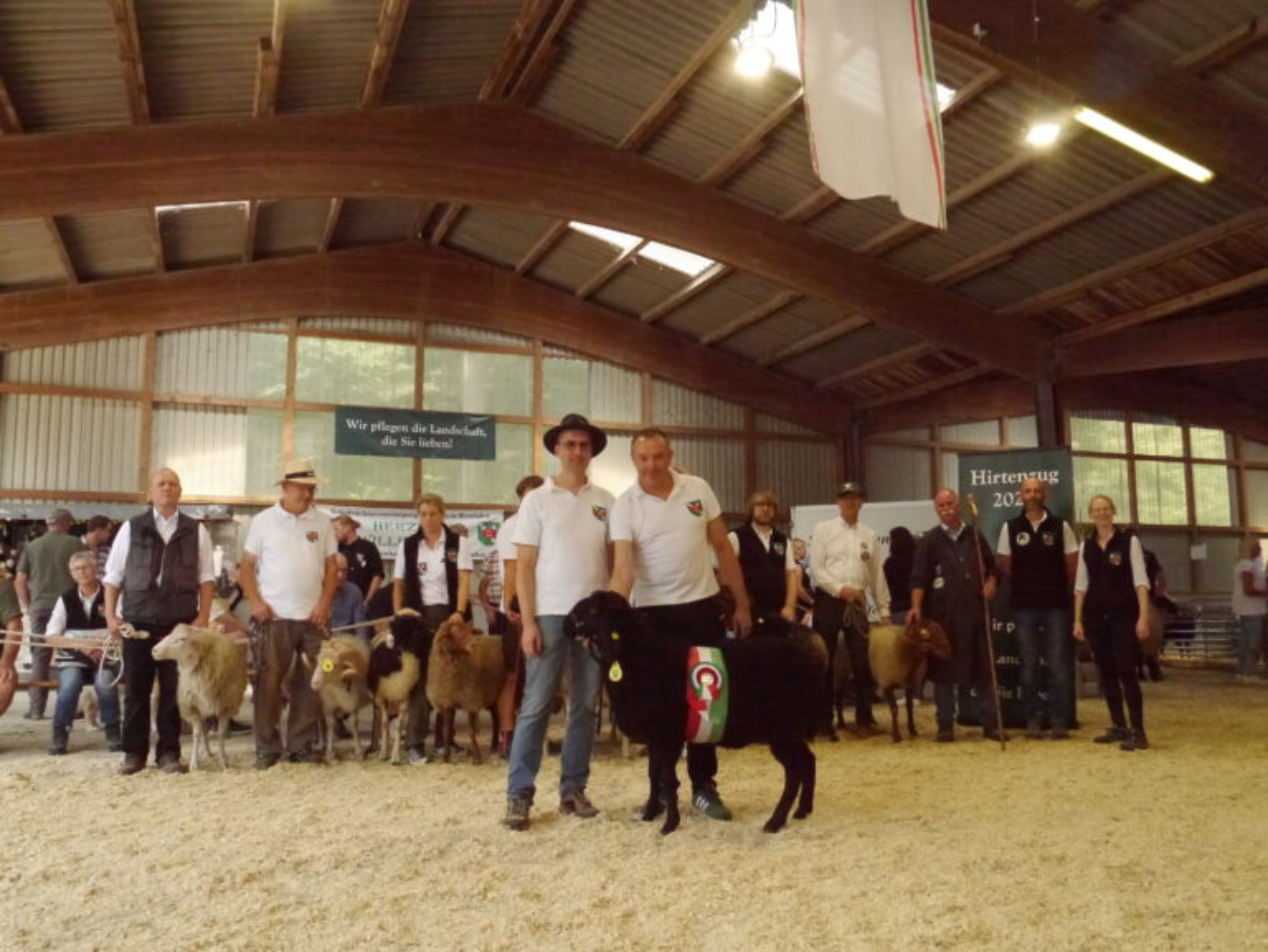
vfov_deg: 49.8
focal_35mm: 28
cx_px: 634
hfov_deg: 63.4
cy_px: 476
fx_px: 1026
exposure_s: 1/640
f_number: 9
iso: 6400
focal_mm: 14
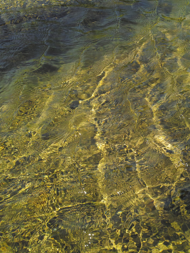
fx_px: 483
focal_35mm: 66
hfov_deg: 21.8
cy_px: 126
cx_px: 167
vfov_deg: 29.4
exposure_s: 1/250
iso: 200
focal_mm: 30
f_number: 8
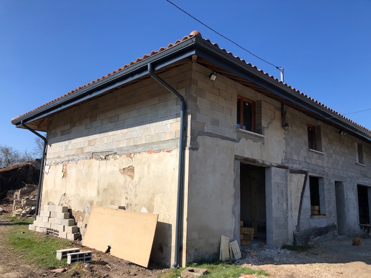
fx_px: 300
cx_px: 186
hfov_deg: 63.4
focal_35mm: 28
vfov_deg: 49.7
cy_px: 139
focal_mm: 3.99
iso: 20
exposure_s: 1/1845
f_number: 1.8
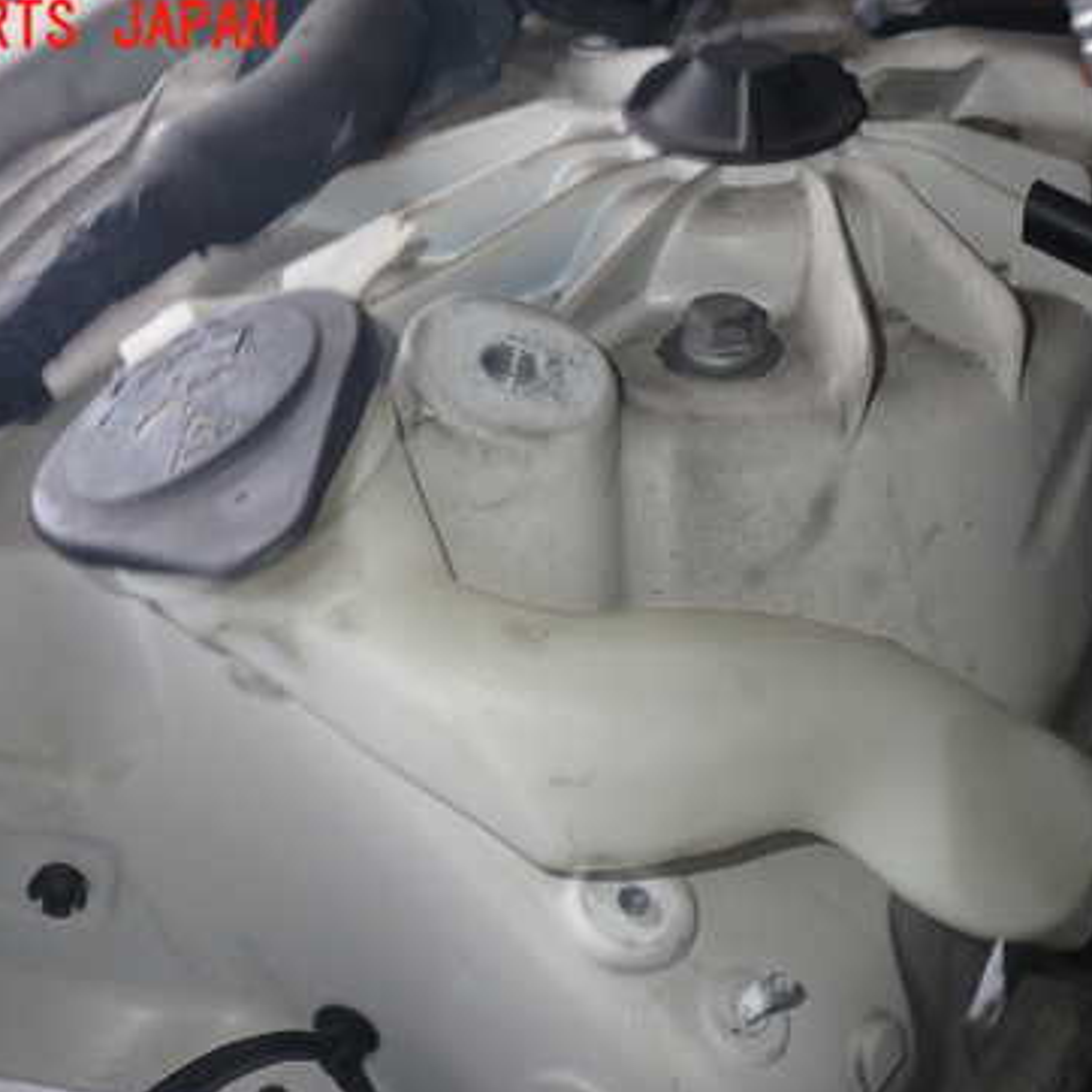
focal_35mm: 44
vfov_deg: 38.1
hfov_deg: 38.2
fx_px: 1570
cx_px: 633
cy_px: 670
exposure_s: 1/30
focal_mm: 5.4
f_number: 6.3
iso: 200
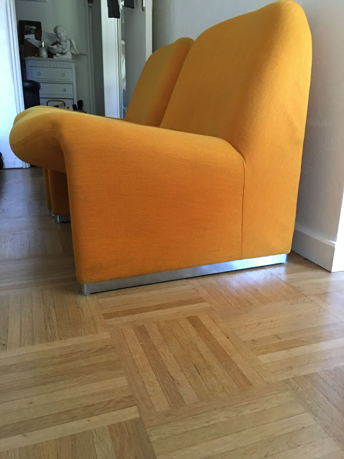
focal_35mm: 29
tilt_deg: -16.5
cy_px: 230
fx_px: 384
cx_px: 172
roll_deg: -1.2
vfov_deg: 61.7
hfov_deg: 48.2
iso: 100
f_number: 2.2
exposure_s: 1/8
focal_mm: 4.15
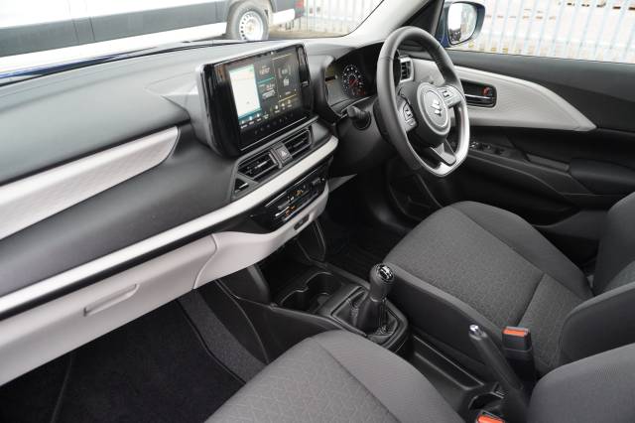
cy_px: 212
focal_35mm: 24
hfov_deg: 73.8
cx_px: 318
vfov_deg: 53.1
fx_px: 423
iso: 1600
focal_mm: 16
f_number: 3.5
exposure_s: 1/200
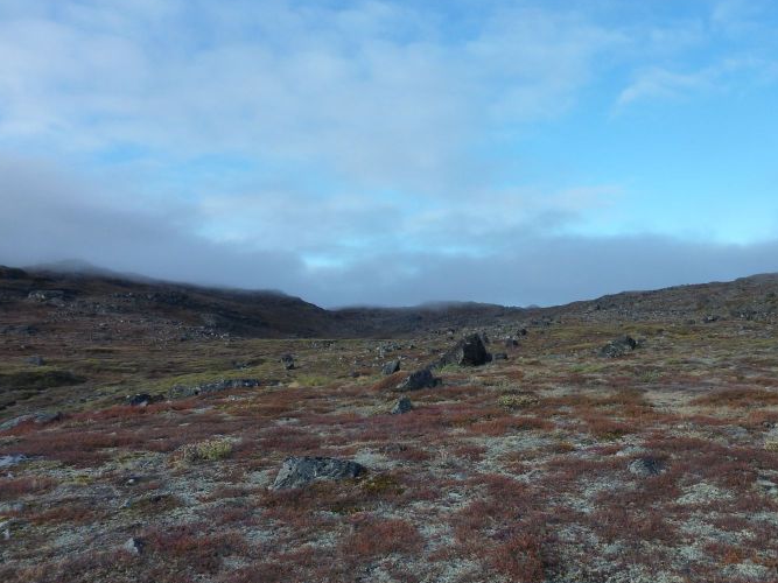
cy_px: 241
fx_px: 674
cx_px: 448
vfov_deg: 46.6
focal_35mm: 30
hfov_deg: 59.7
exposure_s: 1/500
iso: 125
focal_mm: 4.1
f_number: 4
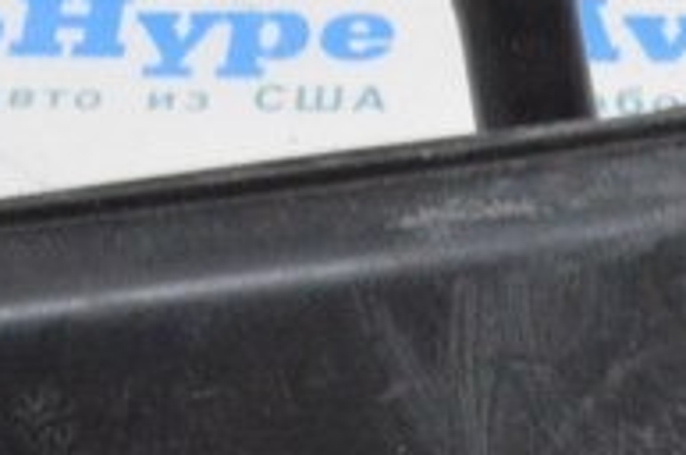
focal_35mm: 223
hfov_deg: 9.0
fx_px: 4242
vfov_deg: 6.0
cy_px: 812
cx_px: 1038
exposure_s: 1/20
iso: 6400
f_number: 20
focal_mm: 28
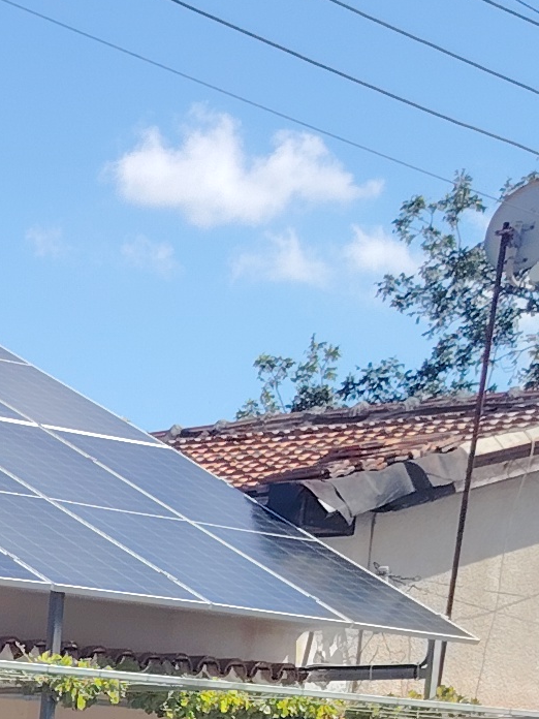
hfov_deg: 9.7
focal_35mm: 138
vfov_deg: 12.8
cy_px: 1370
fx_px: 2865
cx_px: -700
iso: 100
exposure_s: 1/792
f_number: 1.75
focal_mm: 5.25
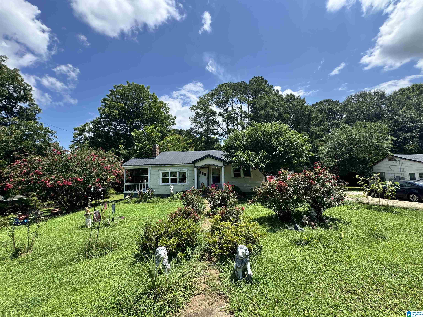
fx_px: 171
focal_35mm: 14
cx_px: 212
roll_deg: +1.4
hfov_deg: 102.1
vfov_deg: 85.7
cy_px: 158
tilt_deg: +5.8
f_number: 2.2
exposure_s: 1/910
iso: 40
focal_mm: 2.22
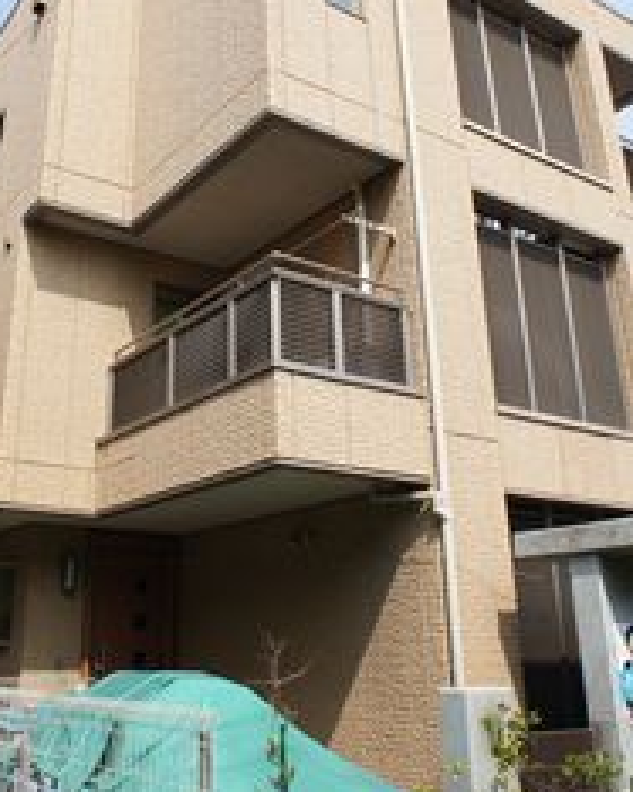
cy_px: 318
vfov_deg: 38.6
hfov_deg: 31.3
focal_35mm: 48
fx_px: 1125
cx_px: 234
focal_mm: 16
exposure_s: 1/400
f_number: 6.3
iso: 200
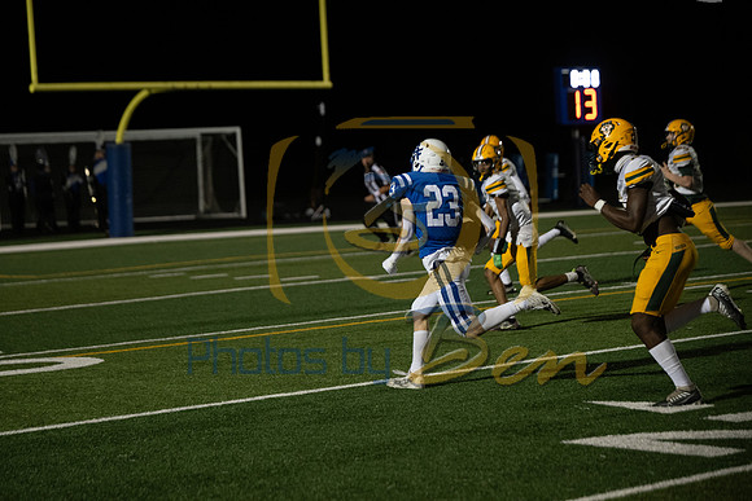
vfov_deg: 13.3
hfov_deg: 19.8
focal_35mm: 103
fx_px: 2152
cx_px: 376
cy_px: 250
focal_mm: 103
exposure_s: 1/1250
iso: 3200
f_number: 2.8
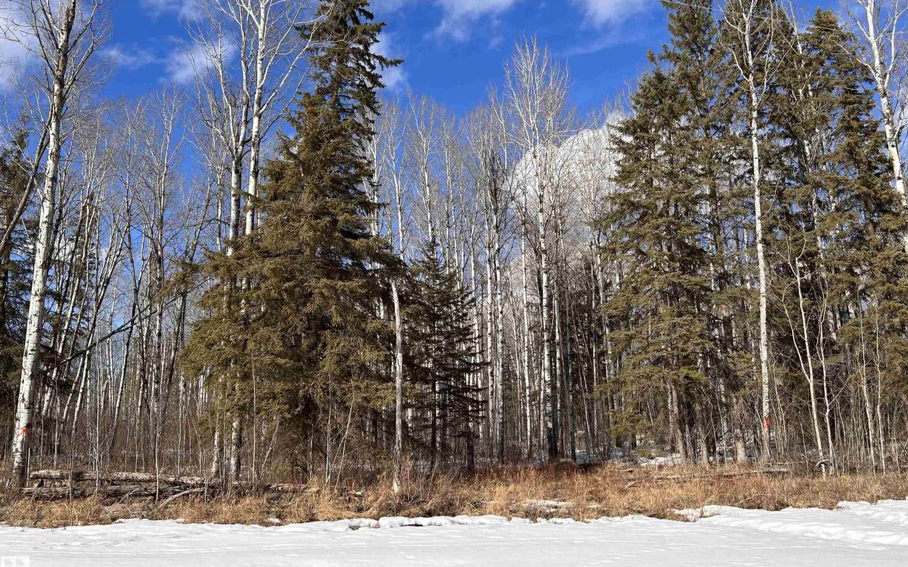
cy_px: 251
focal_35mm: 28
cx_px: 460
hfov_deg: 66.5
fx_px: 693
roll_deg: +1.4
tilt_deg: +13.8
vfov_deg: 44.4
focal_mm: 5.7
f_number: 1.5
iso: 50
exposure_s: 1/3831
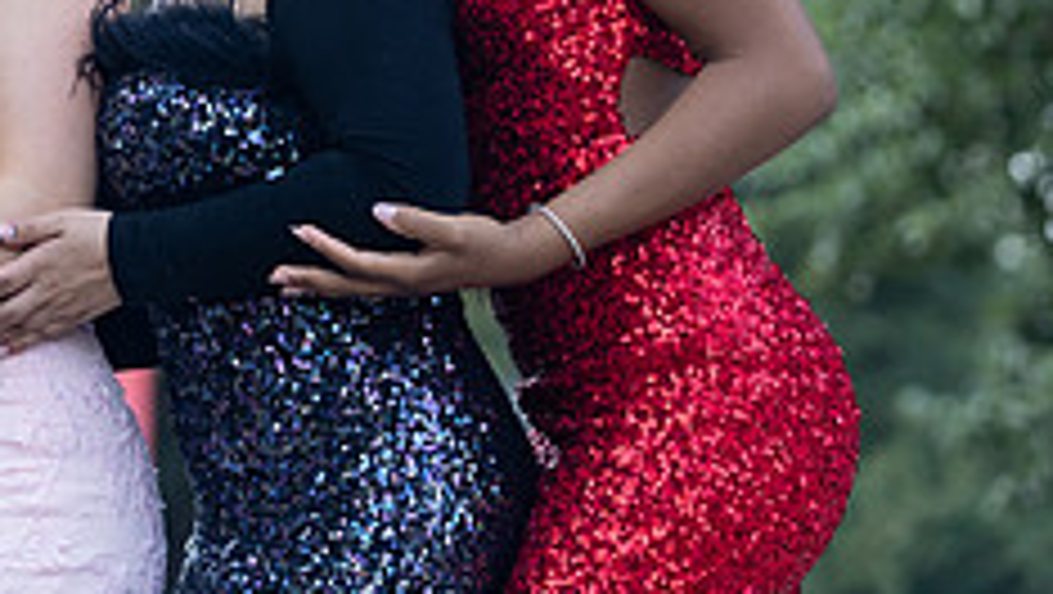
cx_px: -112
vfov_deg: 4.2
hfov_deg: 7.4
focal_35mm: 289
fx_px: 8075
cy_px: 11
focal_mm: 106
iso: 320
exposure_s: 1/320
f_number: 3.5
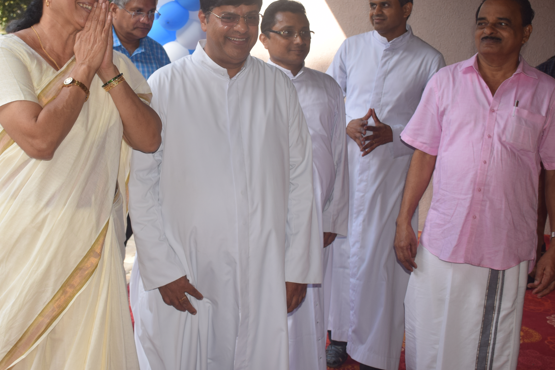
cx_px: 223
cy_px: 101
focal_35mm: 53
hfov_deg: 37.4
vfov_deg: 25.3
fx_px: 817
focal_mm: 24
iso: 160
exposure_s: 1/125
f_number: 5.6
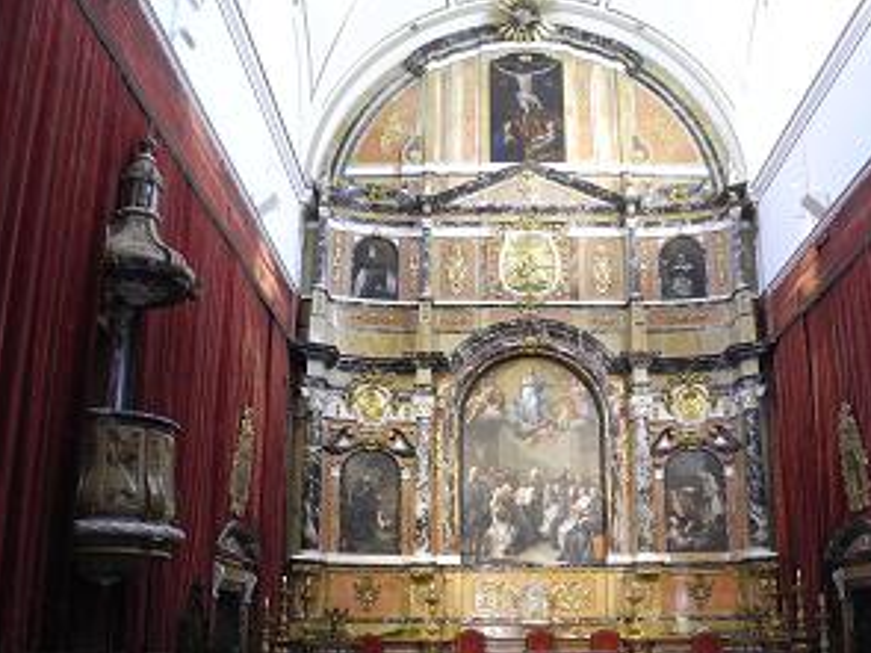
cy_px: 390
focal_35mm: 38
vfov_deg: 37.6
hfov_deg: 48.8
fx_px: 956
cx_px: 499
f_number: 2.8
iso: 400
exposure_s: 1/15
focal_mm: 6
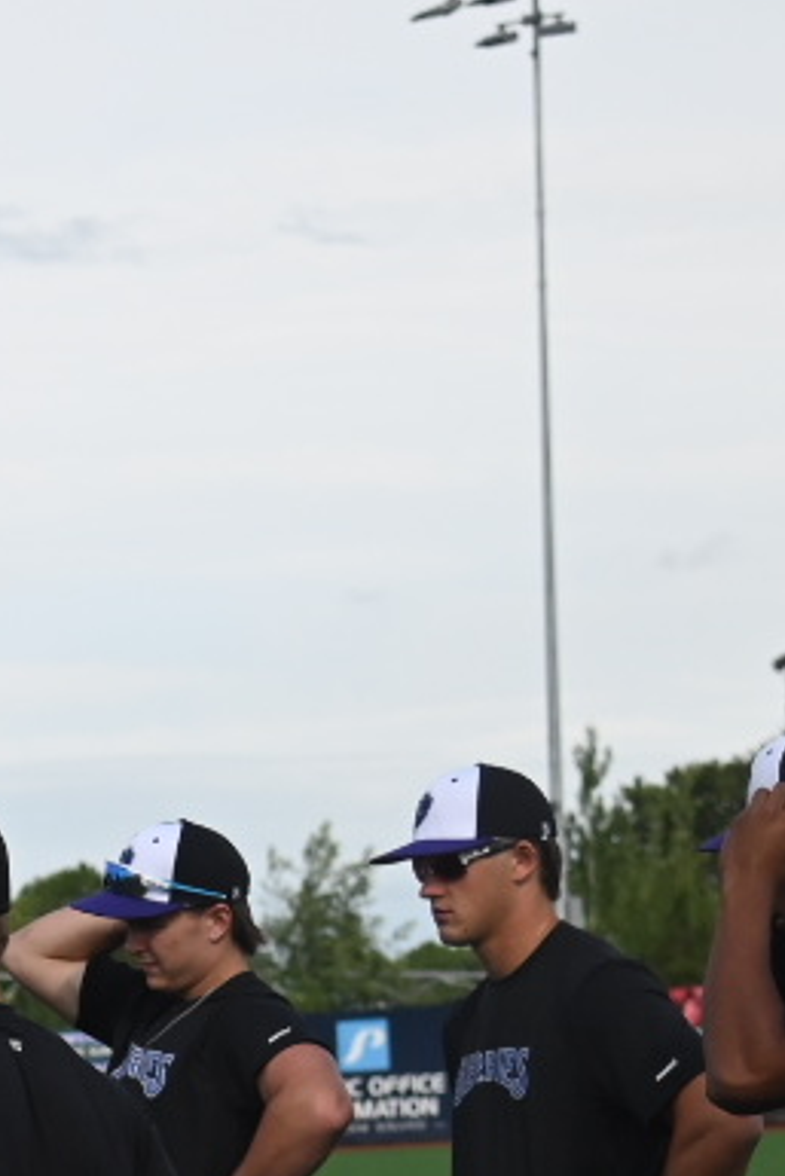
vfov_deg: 11.0
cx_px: -791
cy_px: 1326
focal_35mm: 185
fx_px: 6045
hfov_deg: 7.2
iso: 720
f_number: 4
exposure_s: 1/8000
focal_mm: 44
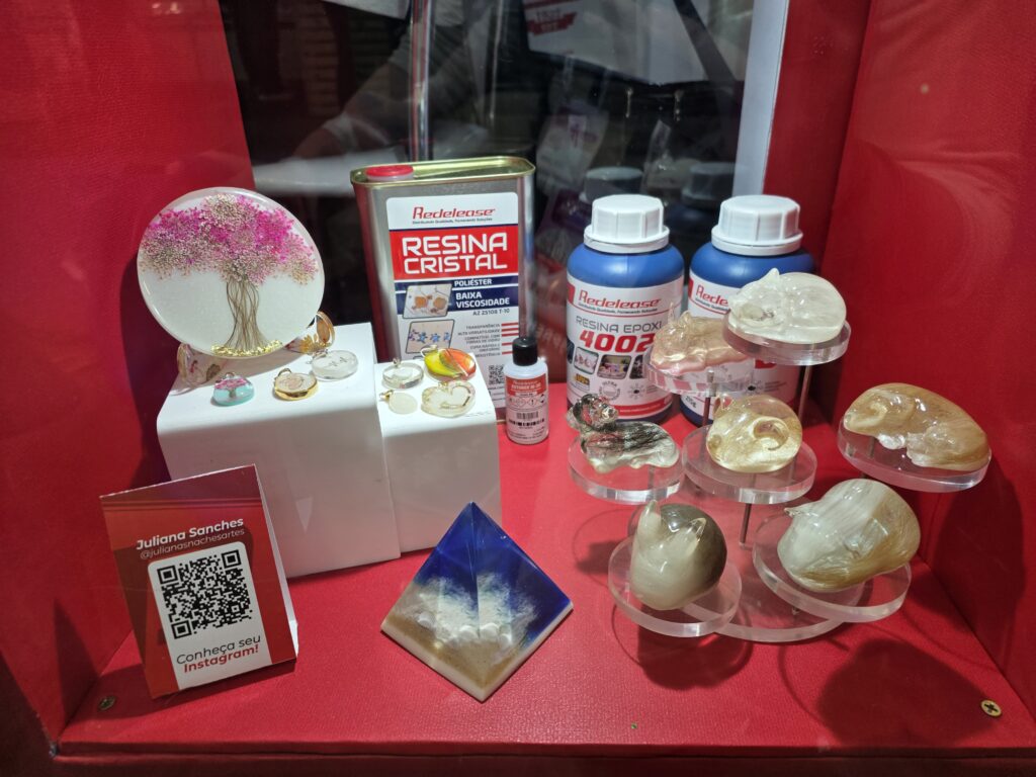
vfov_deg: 58.9
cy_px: 388
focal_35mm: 23
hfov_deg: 73.9
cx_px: 518
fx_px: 688
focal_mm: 6.25
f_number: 1.7
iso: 100
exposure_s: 1/180
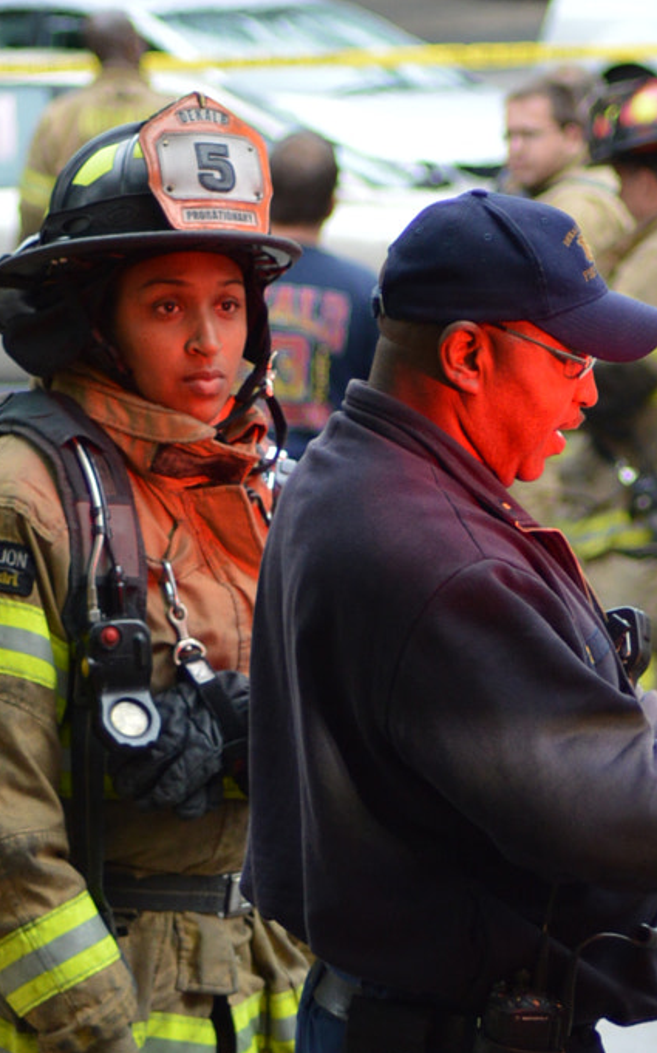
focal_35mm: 341
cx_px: 232
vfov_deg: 6.2
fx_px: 9785
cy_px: 801
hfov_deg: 3.8
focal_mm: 95
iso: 450
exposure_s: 1/125
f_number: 4
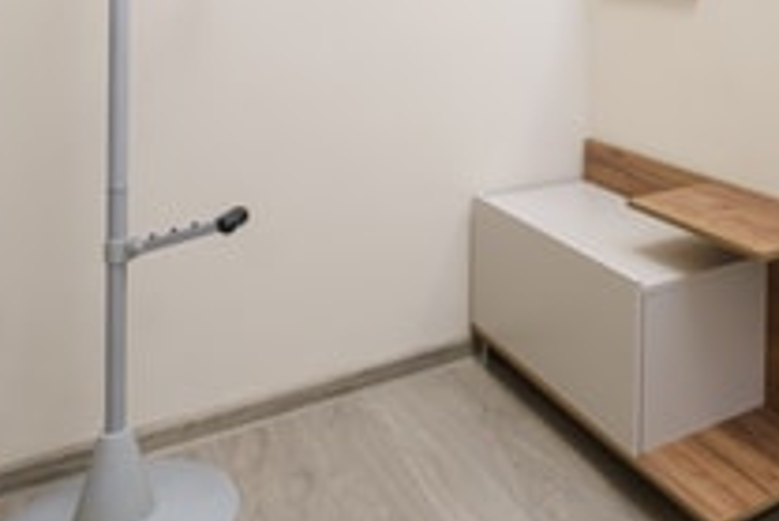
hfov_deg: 51.0
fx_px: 780
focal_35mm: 36
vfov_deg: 33.4
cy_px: -13
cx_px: 581
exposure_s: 1/8
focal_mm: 10
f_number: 8
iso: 320
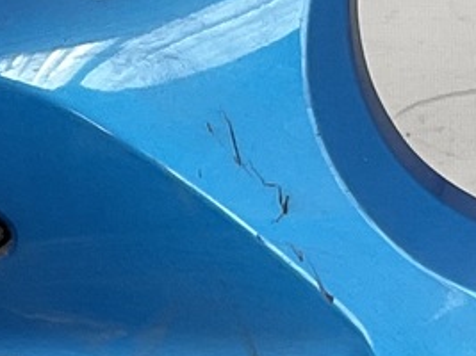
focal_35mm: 219
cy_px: 360
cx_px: -307
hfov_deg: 8.8
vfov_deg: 6.8
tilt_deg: -6.4
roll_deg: -2.5
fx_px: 3010
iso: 16
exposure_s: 1/165
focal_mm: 3
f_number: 1.8
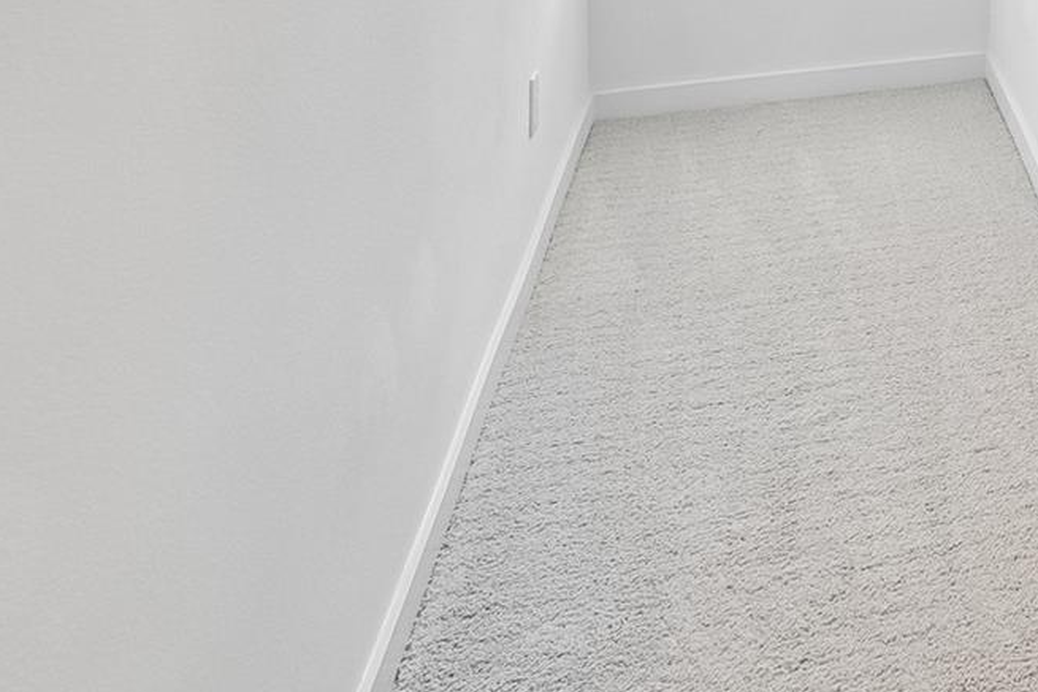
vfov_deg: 23.7
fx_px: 1442
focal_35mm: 50
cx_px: 1353
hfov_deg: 30.8
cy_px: -216
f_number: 8
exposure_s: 1/8
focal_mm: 16
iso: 400
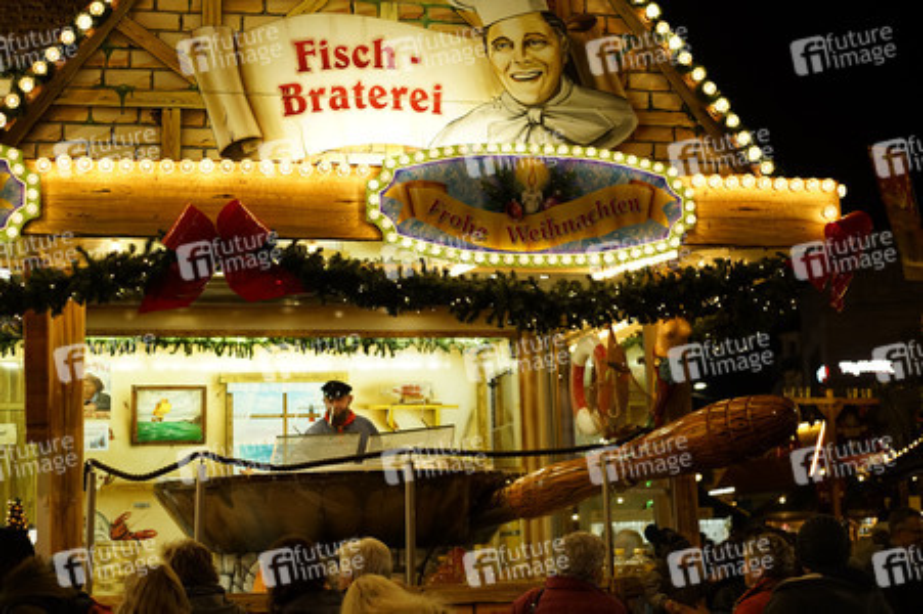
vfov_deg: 27.0
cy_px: 307
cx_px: 462
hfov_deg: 39.6
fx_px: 1281
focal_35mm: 50
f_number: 3.2
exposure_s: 1/200
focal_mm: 50
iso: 1600
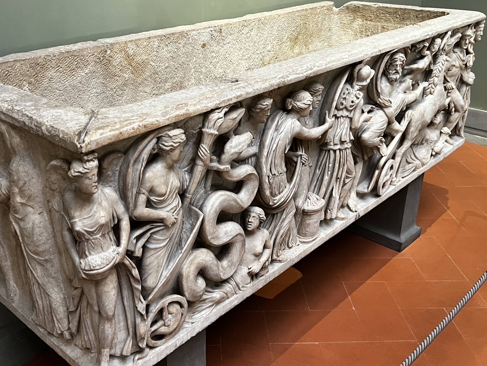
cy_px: 160
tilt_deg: -23.3
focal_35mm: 38
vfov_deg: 37.7
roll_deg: +0.5
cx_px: 203
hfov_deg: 48.8
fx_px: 535
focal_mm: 5.7
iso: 400
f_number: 1.5
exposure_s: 1/50
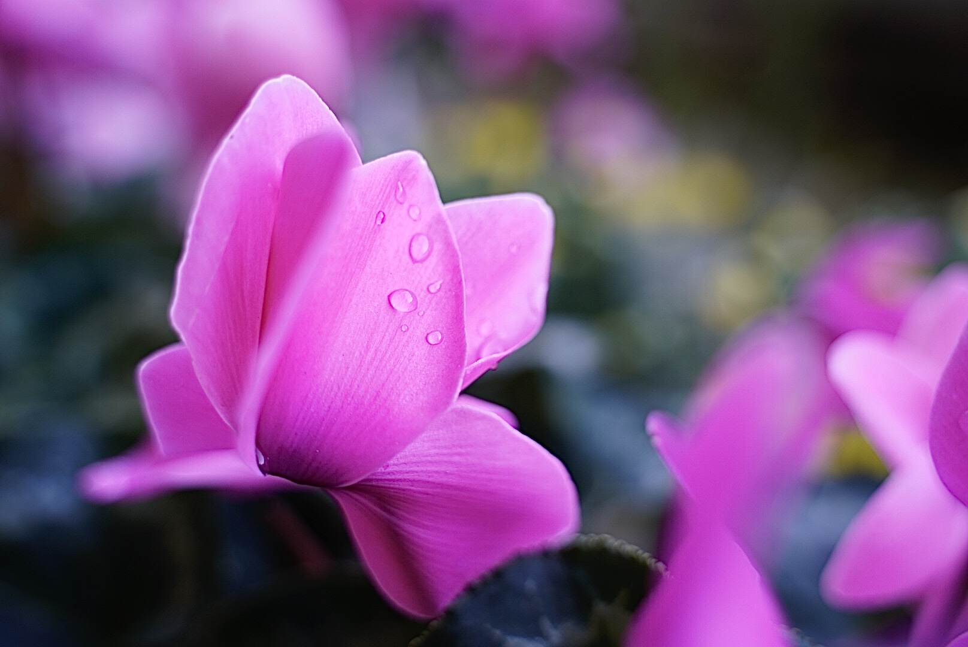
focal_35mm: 38
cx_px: 484
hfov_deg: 50.7
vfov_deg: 35.1
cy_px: 324
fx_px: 1022
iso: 200
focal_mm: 38
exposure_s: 1/80
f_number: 2.8
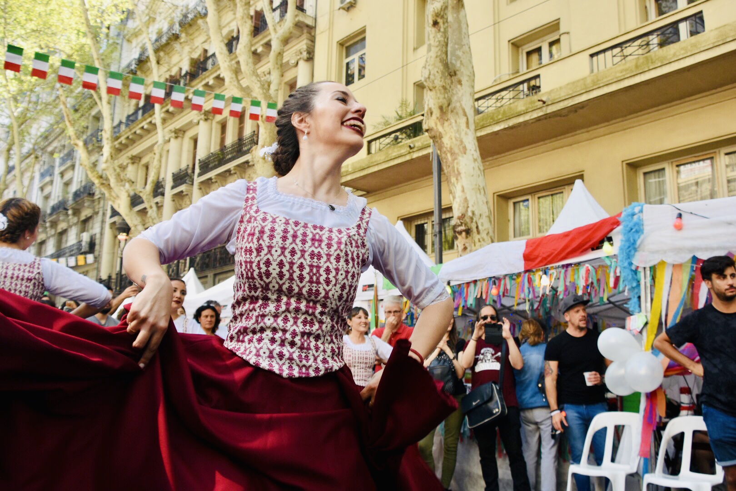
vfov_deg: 41.7
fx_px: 644
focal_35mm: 32
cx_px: 368
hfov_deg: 59.5
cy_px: 246
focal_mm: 21
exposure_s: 1/400
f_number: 5
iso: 250
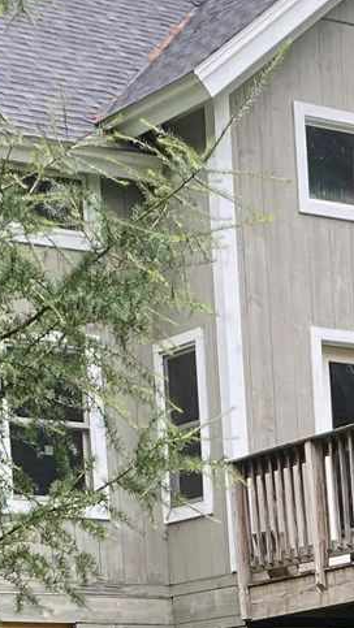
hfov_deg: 8.7
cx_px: 565
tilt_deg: -1.9
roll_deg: +3.8
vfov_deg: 15.0
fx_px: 2251
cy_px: 885
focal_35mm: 135
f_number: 1.8
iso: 32
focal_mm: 4.25
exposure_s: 1/350
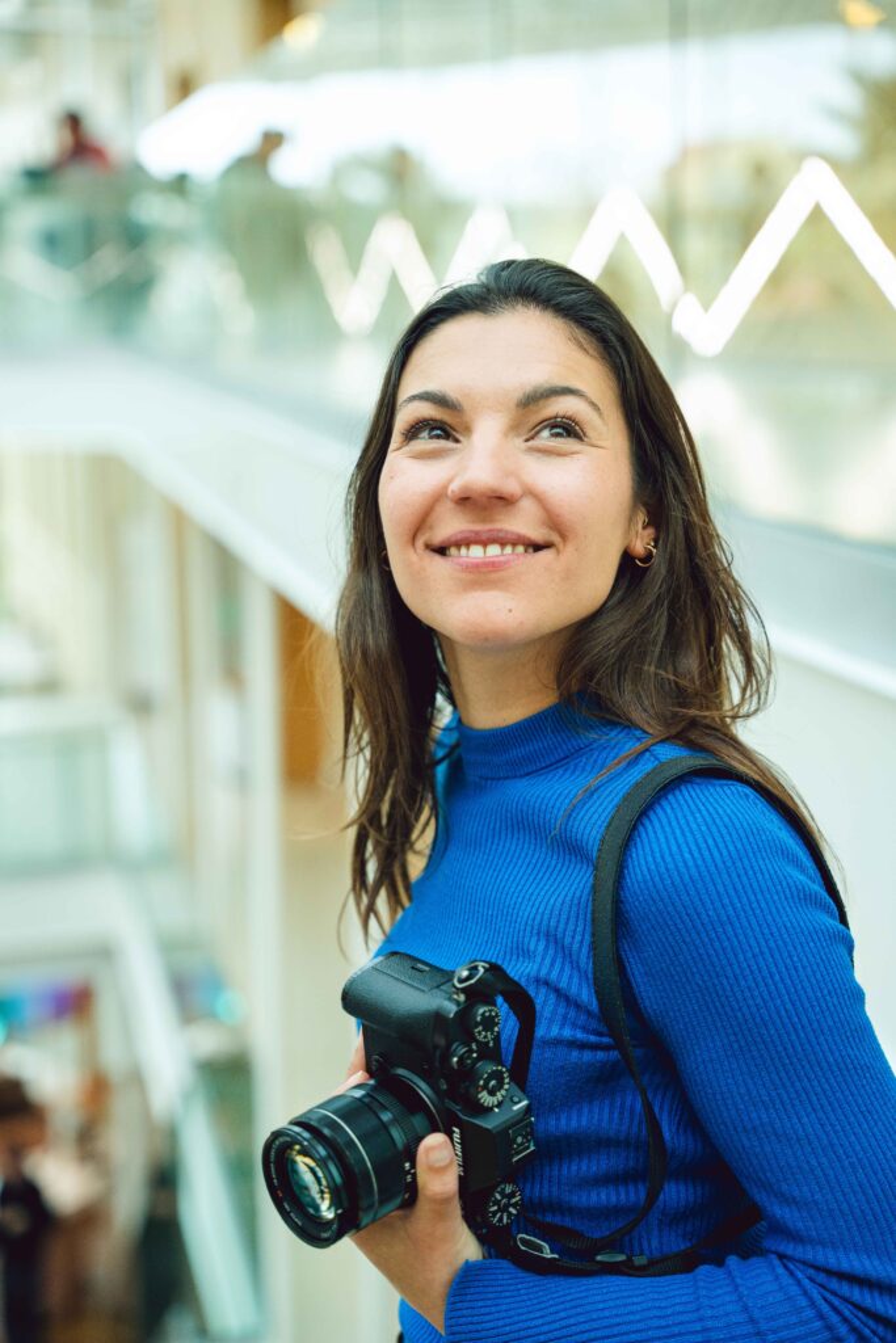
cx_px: 448
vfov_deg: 32.8
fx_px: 2284
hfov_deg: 22.2
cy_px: 672
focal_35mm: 61
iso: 1600
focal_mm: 61.2
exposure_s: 1/400
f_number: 2.8
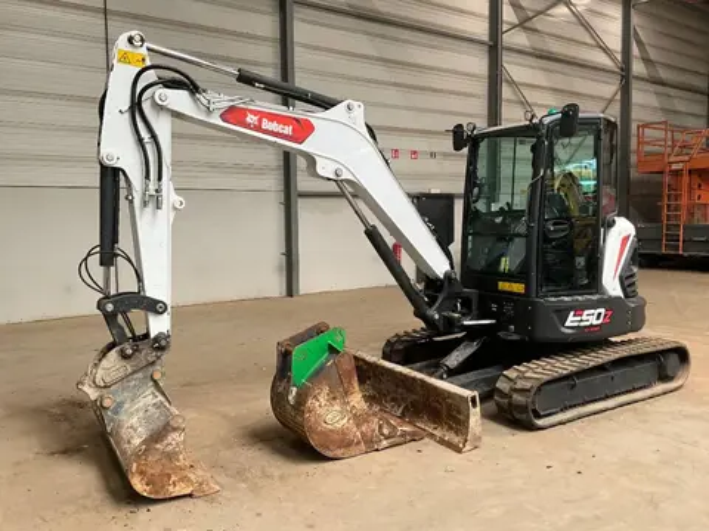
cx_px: 354
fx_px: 594
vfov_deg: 48.2
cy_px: 266
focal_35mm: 29
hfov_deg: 61.7
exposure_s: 1/92
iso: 64
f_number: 1.8
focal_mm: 3
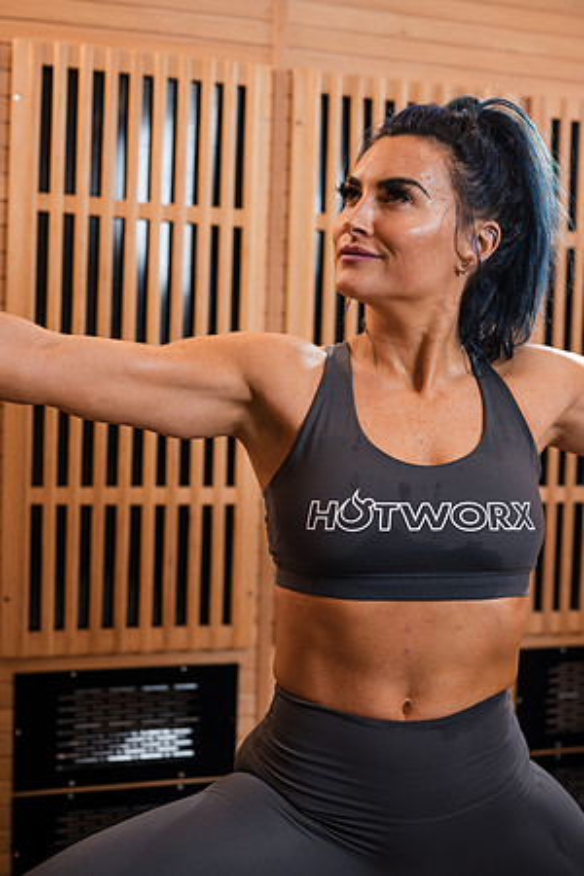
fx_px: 1217
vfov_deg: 39.6
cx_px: 292
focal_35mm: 50
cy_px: 438
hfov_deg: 27.0
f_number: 3.5
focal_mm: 50
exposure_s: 1/125
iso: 400
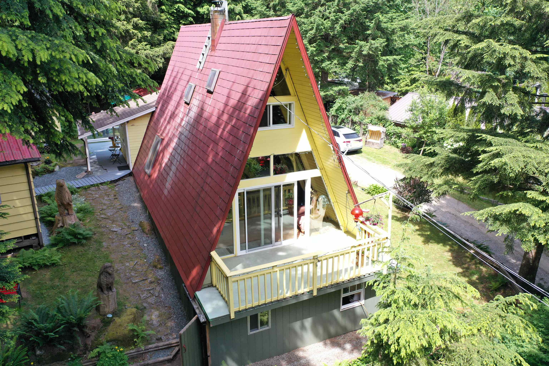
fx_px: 427
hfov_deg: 65.5
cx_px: 274
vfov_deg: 46.4
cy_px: 183
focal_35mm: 28
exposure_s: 1/320
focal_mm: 10.26
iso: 100
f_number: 2.8
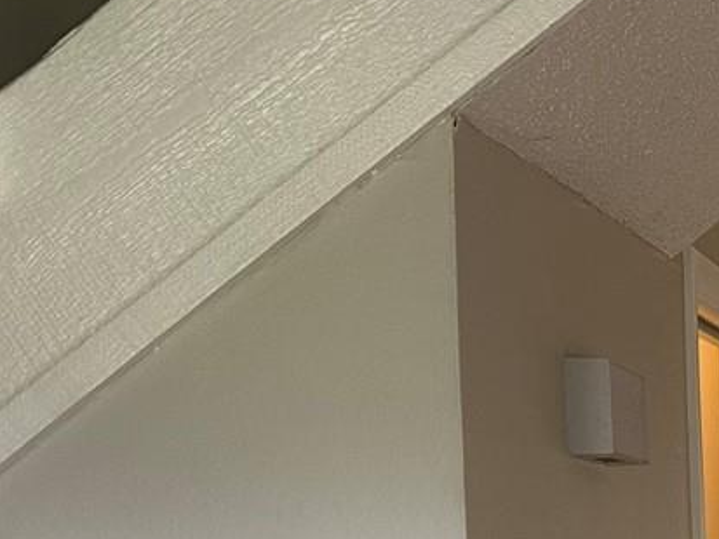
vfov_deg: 14.6
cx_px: 1252
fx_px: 1932
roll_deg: -0.1
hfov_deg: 17.5
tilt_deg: -6.6
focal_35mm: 93
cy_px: 850
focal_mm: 6.86
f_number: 1.78
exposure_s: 1/120
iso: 160
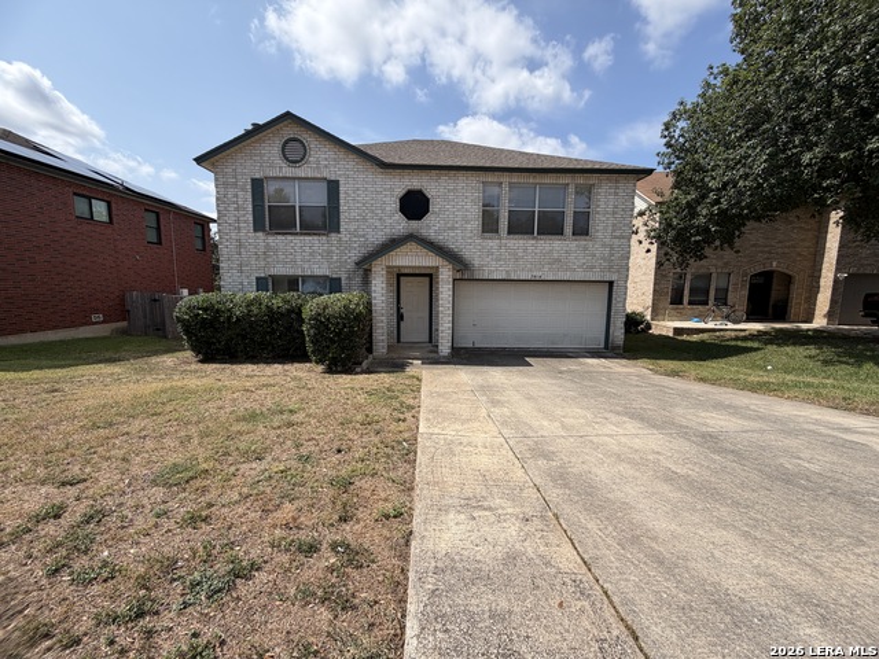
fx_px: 356
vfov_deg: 85.7
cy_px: 330
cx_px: 440
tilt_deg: -7.4
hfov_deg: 102.1
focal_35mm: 14
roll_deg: -0.3
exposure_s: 1/853
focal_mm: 2.22
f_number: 2.2
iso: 20
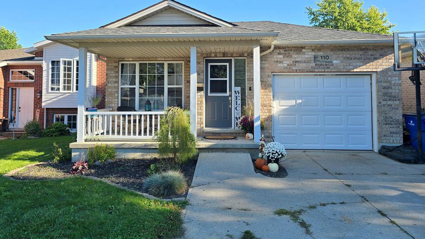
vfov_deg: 43.9
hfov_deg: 71.9
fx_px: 293
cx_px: 208
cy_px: 86
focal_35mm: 26
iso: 12
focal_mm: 6.3
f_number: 1.7
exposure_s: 1/278
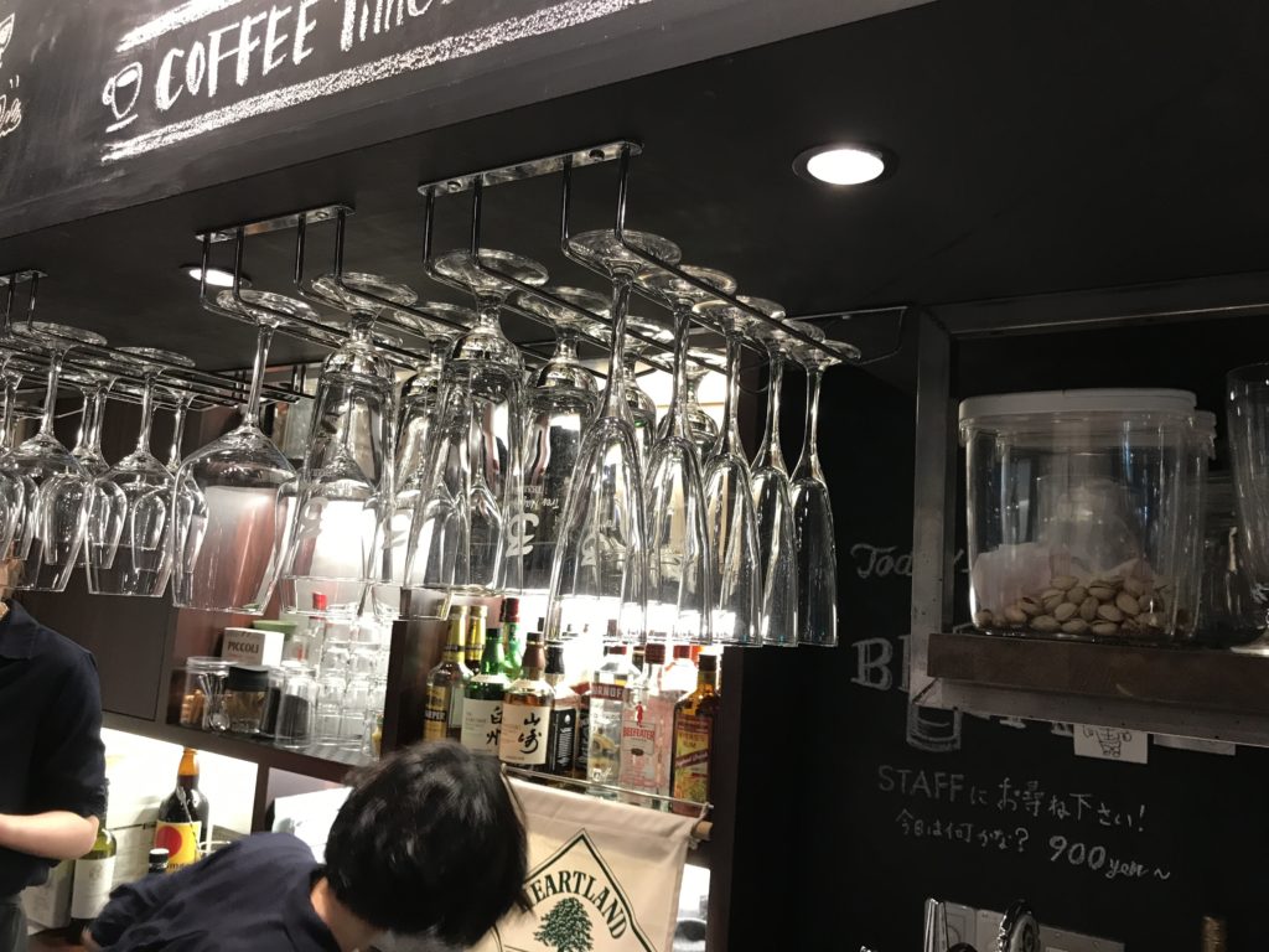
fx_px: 1026
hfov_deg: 63.4
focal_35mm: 28
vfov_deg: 49.7
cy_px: 476
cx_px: 634
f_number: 1.8
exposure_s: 1/17
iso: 50
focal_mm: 3.99
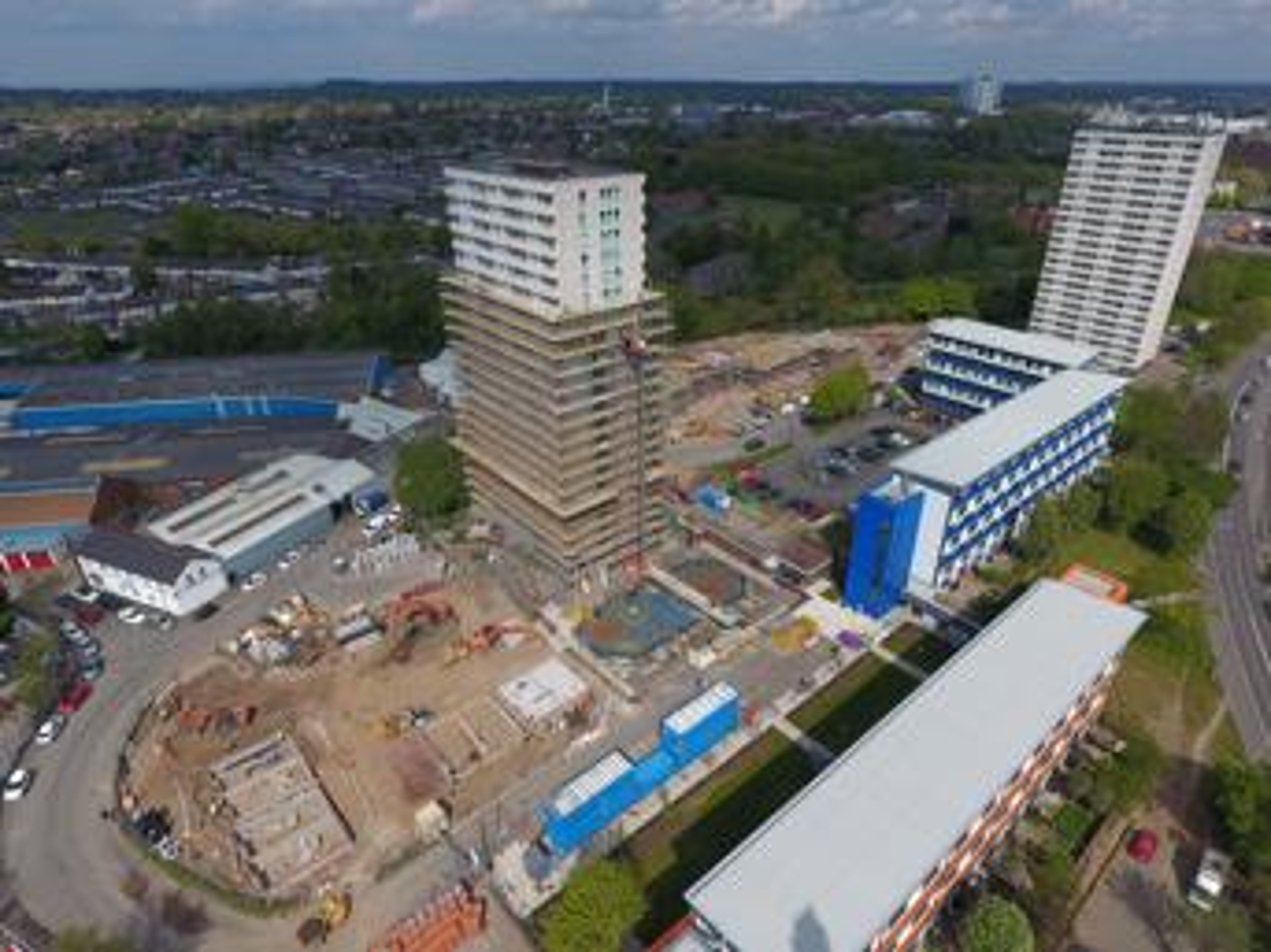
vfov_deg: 65.9
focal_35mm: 20
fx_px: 734
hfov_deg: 81.8
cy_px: 476
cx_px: 636
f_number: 2.8
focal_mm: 3.61
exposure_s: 1/1529
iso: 100
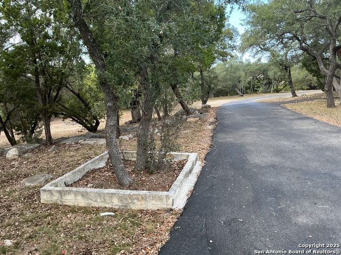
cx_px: 170
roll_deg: +1.5
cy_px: 128
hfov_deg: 61.7
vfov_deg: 48.2
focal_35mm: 29
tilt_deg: -8.8
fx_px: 286
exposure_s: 1/120
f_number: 1.8
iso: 20
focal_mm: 3
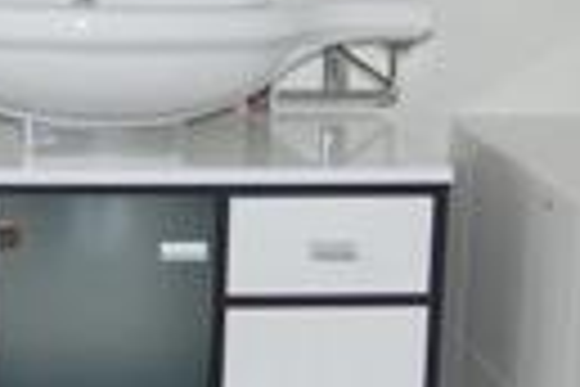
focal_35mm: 94
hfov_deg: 21.2
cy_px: -122
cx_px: 49
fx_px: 1514
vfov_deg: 14.0
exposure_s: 1/60
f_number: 3.5
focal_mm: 18
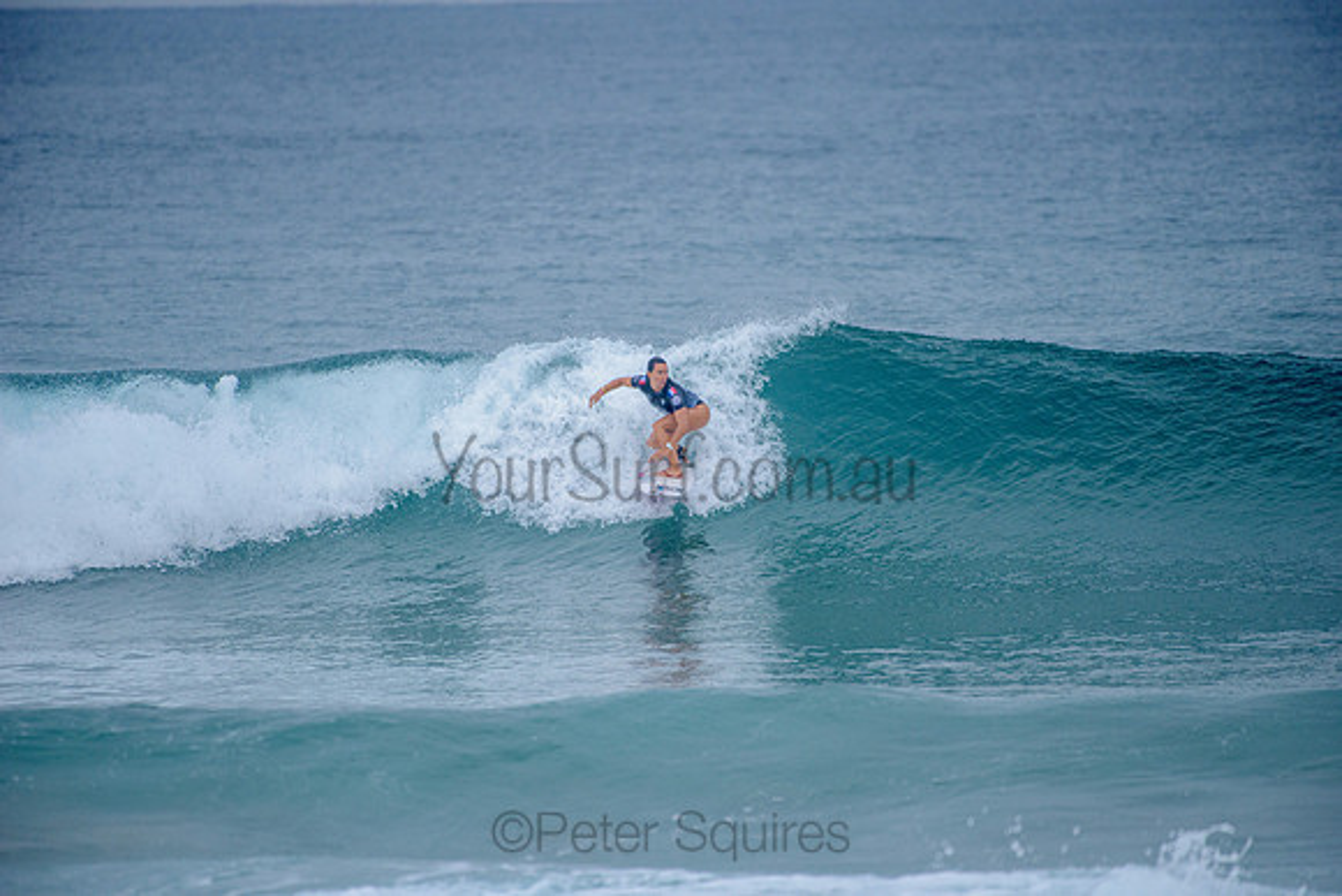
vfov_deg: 2.8
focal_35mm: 500
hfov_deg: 4.1
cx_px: 671
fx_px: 18646
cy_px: 448
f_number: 5.6
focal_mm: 500
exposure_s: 1/2000
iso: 560
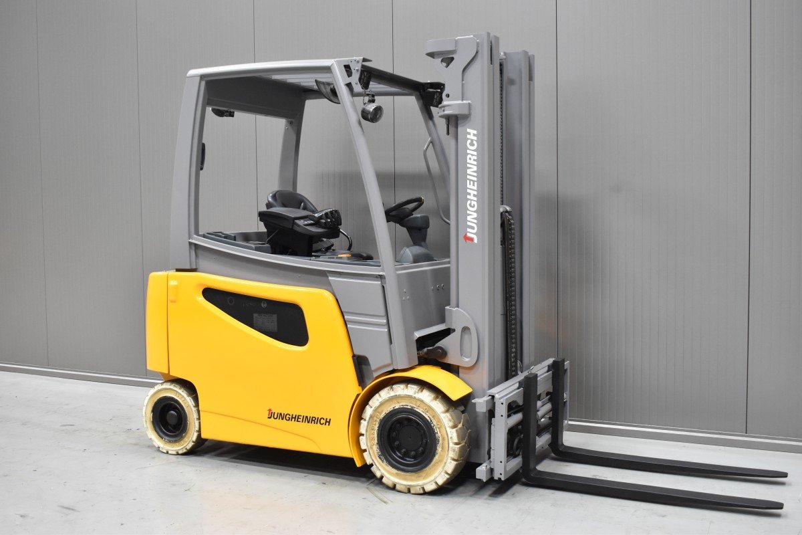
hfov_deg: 51.3
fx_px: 835
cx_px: 401
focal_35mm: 38
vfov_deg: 35.5
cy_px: 268
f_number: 5
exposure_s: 1/30
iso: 1250
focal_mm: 25
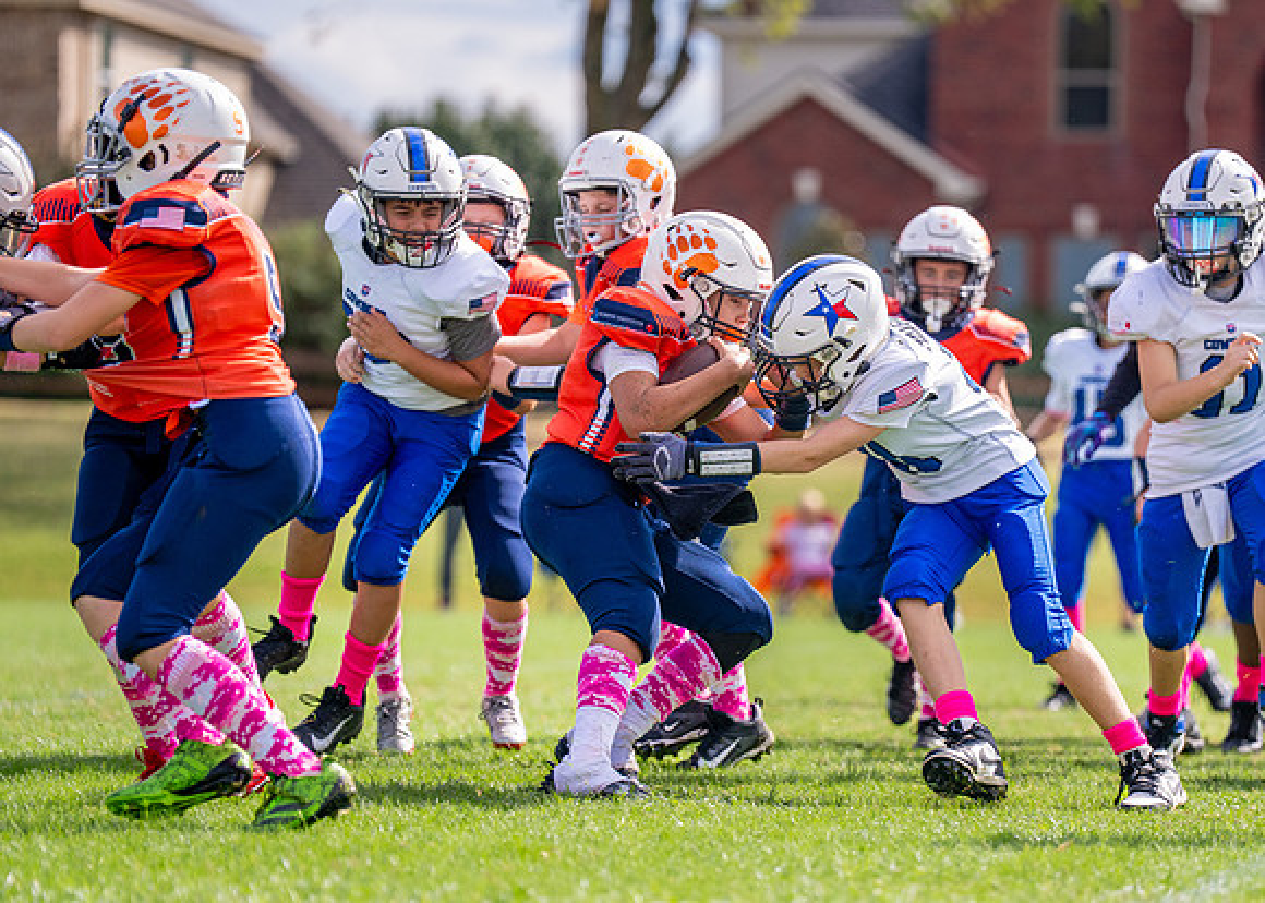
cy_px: 485
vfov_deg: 6.4
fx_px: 8111
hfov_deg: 8.9
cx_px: 774
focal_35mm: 226
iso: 400
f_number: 2.8
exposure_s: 1/4000
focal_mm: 165
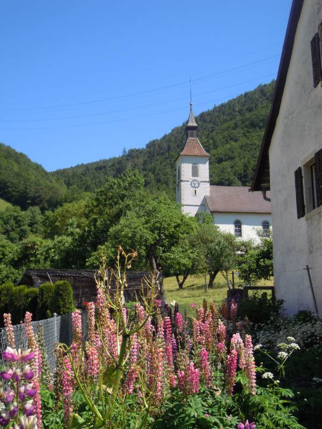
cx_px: 161
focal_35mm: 54
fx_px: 670
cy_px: 214
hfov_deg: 27.0
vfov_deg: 35.5
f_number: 3.7
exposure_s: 1/800
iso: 100
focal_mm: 9.6
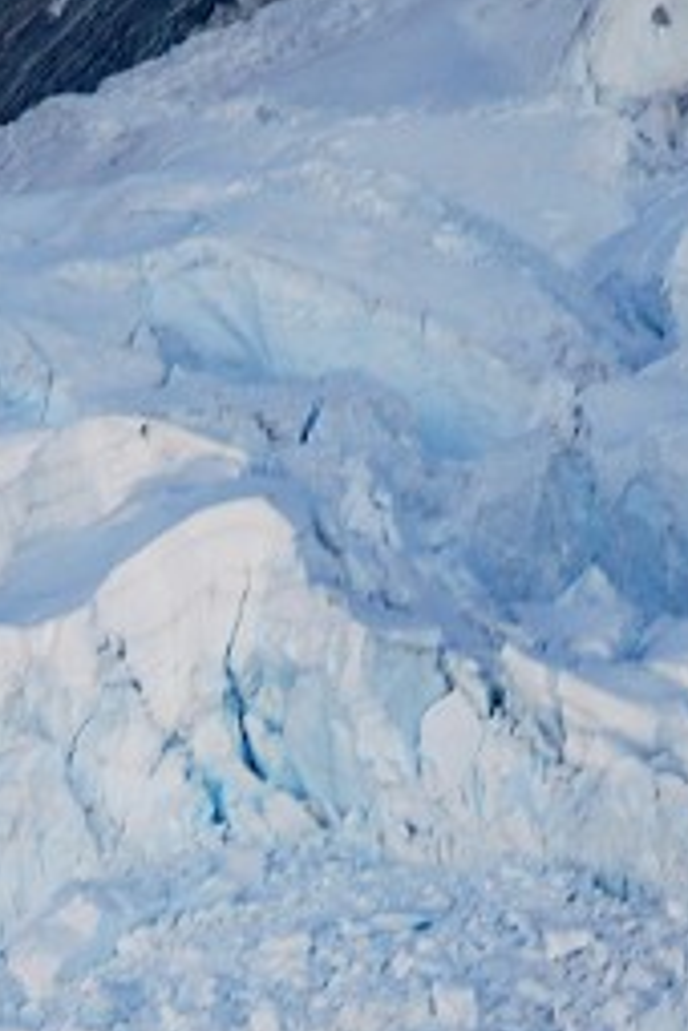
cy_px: 1320
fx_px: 43226
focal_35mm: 1508
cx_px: 32
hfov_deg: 0.9
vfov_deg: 1.4
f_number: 10
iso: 160
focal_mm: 200
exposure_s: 1/250
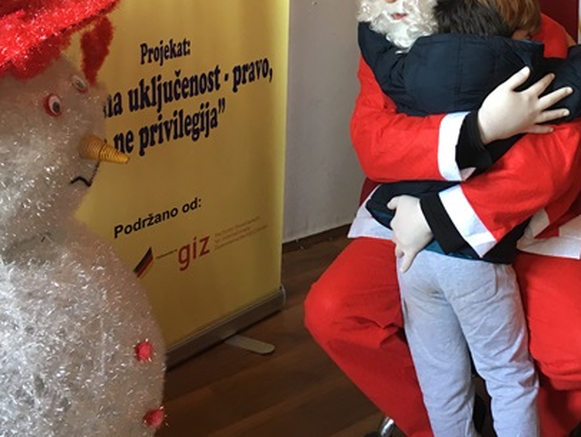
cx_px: 448
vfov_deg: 25.9
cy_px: 63
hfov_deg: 34.1
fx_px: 924
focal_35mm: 55
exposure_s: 1/33
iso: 100
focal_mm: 4.15
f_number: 2.2
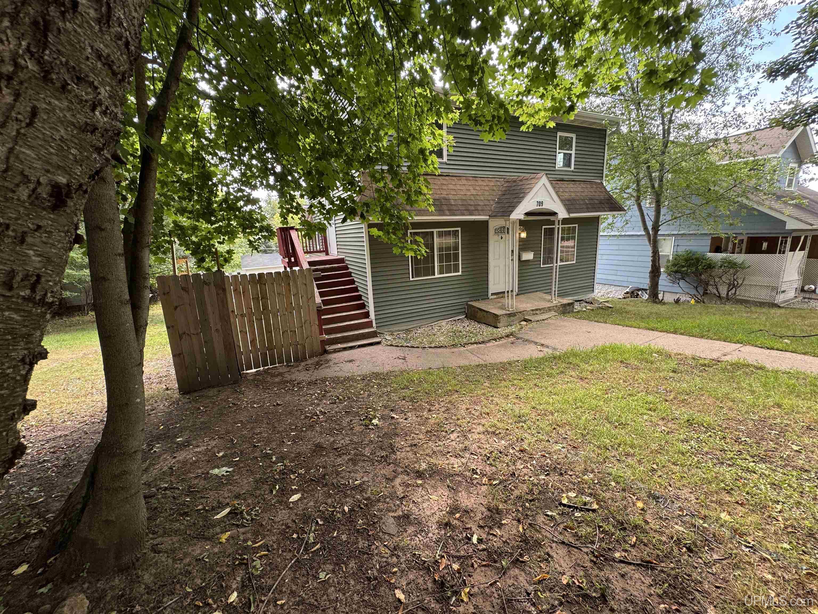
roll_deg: +2.3
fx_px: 331
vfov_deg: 85.7
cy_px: 307
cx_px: 409
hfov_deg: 102.1
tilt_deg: -14.1
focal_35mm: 14
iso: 40
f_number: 2.2
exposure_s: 1/99
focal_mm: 2.22
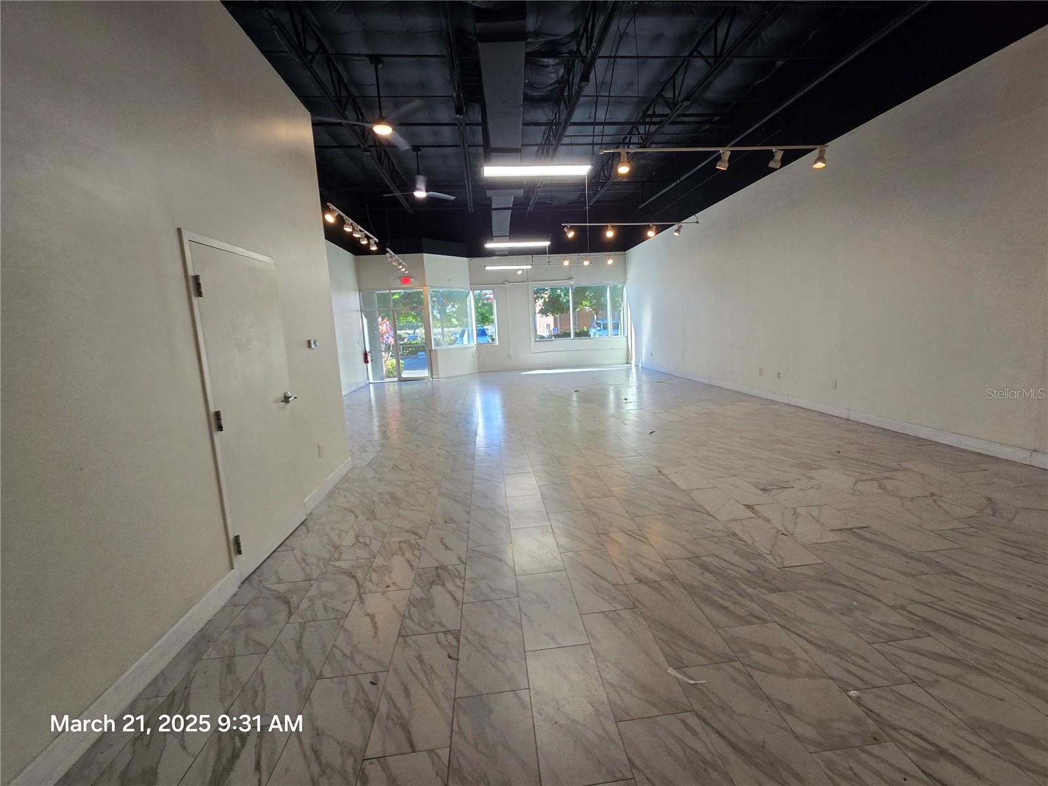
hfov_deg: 106.2
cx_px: 524
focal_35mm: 13
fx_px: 394
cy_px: 393
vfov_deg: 89.9
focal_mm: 2.2
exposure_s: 1/60
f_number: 2.2
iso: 64
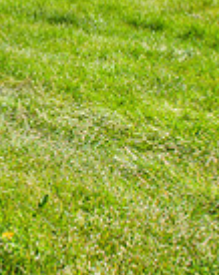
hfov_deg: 13.4
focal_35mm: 111
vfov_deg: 17.2
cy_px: 42
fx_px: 902
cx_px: -59
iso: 200
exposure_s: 1/400
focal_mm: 24
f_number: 8
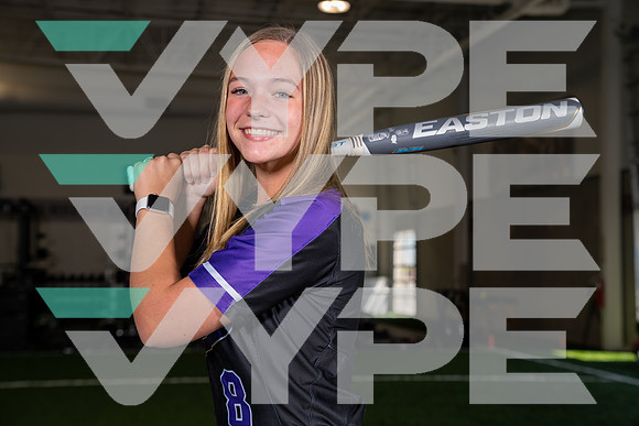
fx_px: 1101
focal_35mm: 62
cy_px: 213
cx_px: 320
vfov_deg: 21.9
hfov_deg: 32.4
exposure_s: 1/200
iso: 200
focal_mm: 62
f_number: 5.6
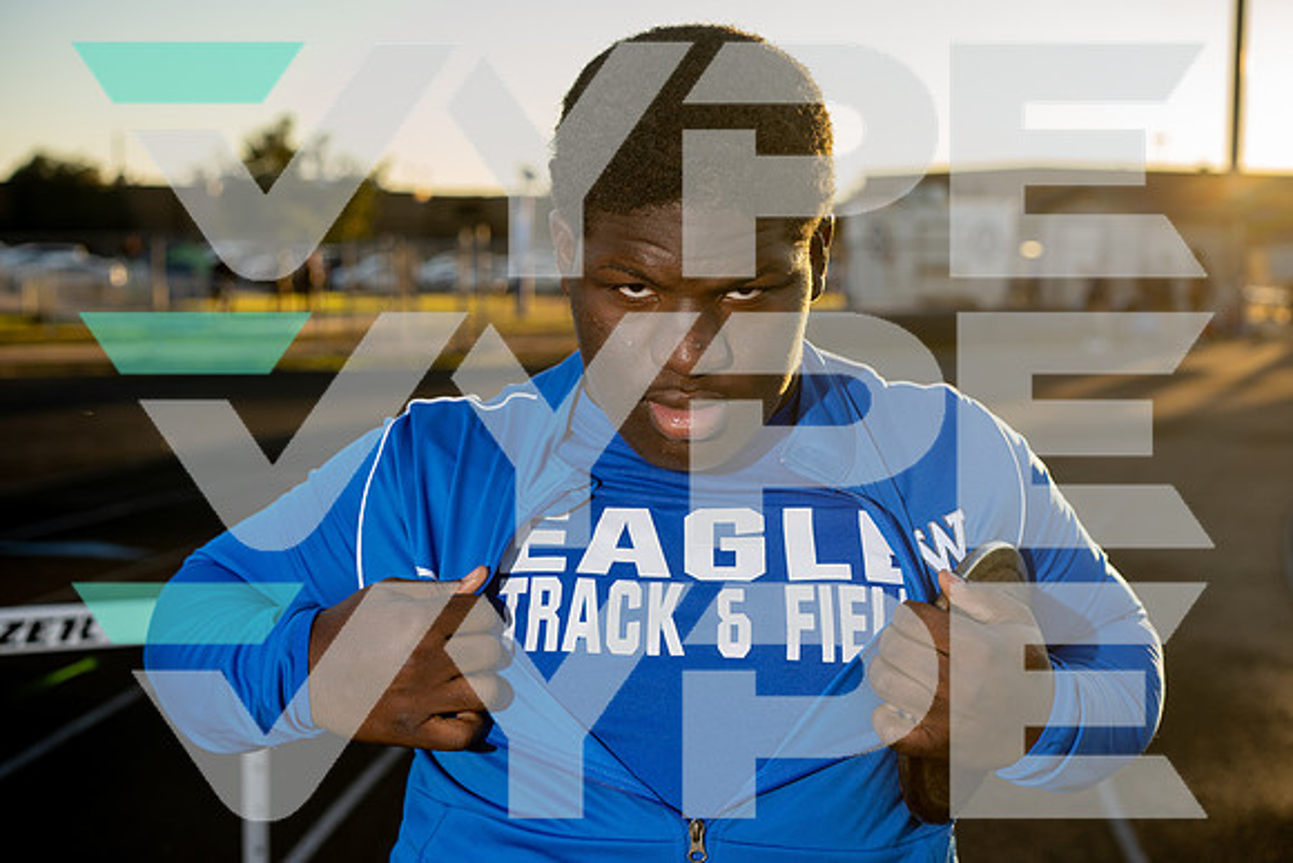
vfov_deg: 24.6
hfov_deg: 36.2
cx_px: 646
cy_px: 432
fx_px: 1976
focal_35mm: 55
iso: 64
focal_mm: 55
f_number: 4.5
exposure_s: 1/200
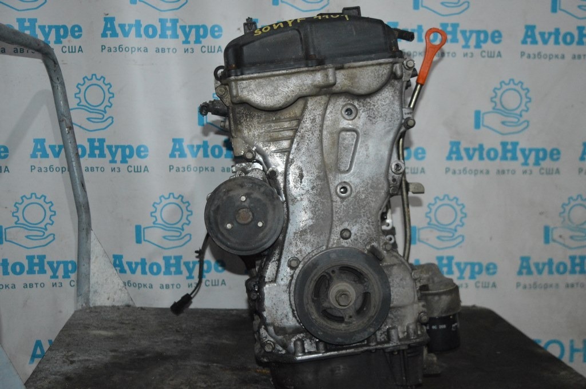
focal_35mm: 46
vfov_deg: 28.9
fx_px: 756
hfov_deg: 42.4
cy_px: 194
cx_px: 293
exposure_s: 1/60
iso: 3200
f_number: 4.2
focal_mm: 31
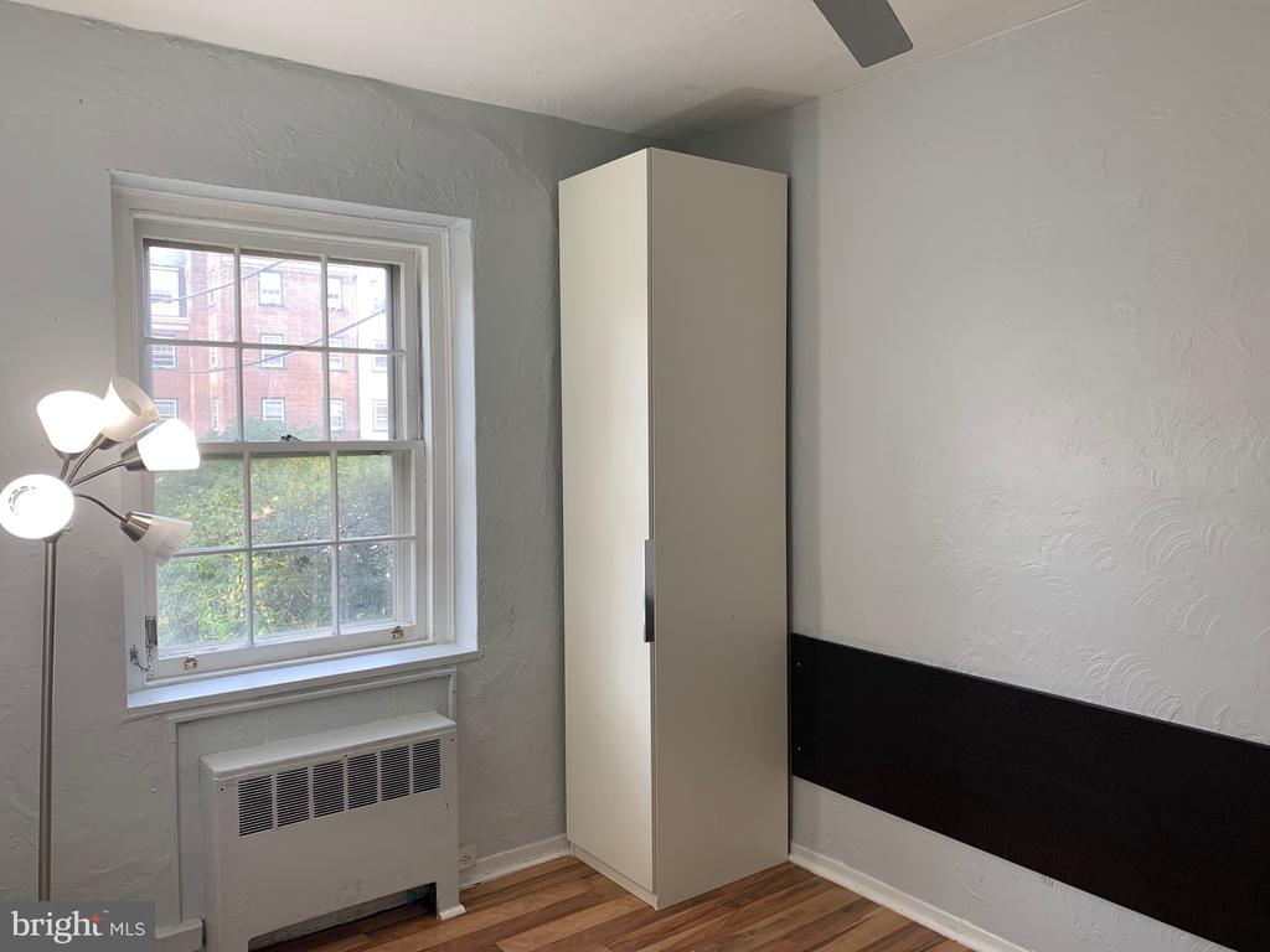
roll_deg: +0.1
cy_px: 476
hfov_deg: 67.3
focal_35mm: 26
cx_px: 635
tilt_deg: -2.9
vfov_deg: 53.1
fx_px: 954
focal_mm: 4.25
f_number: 1.8
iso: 40
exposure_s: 1/120
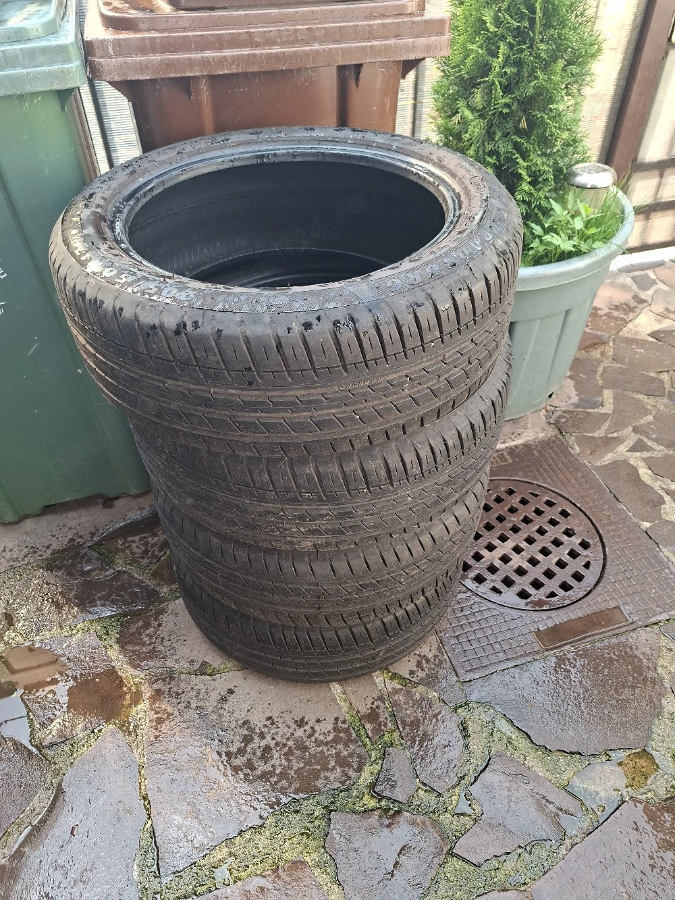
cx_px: 338
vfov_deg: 73.9
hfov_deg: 58.9
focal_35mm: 23
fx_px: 598
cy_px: 450
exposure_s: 1/100
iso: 64
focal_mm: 5.54
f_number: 1.8
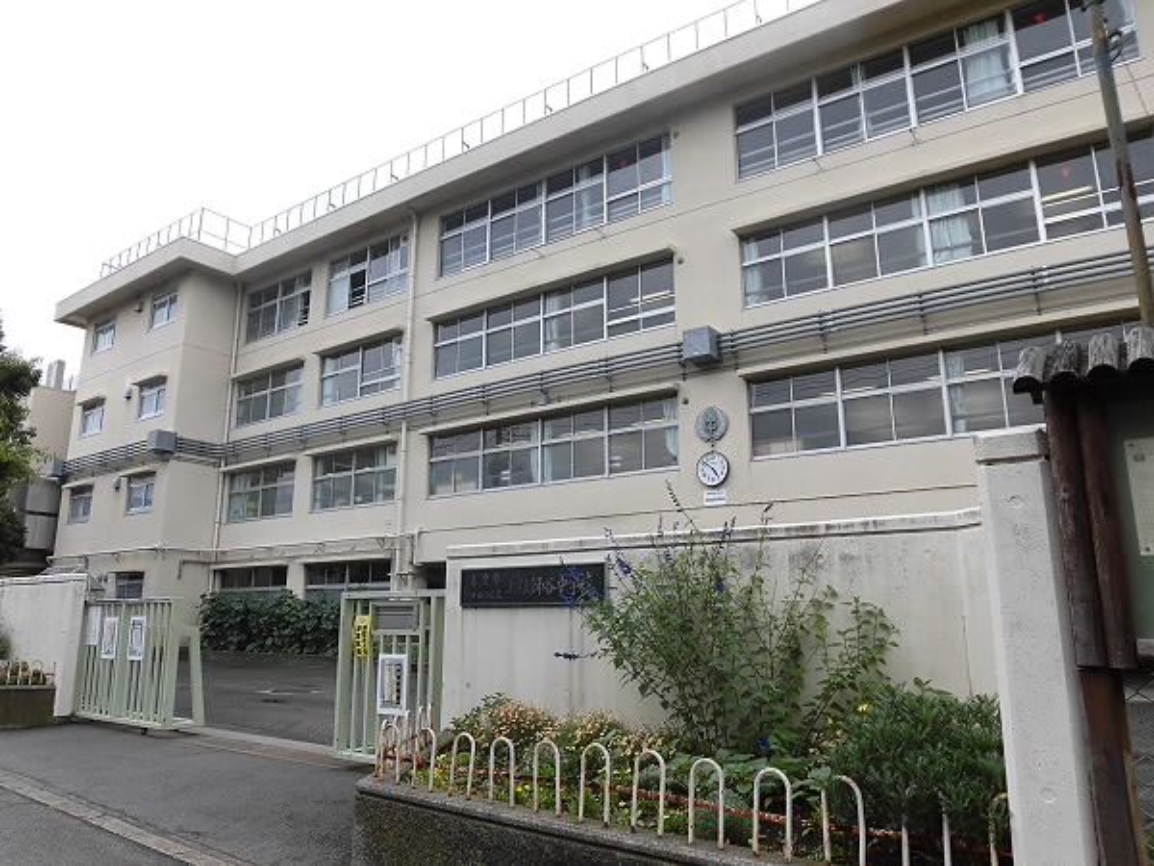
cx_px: 577
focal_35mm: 24
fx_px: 800
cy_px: 433
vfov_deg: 56.8
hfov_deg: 71.6
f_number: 3.1
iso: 100
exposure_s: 1/250
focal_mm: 4.3
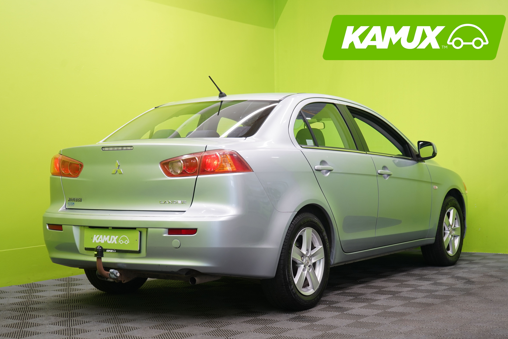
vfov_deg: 22.6
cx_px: 257
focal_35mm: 60
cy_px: 173
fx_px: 847
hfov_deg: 33.4
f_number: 5.6
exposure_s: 1/25
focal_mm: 58
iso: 400
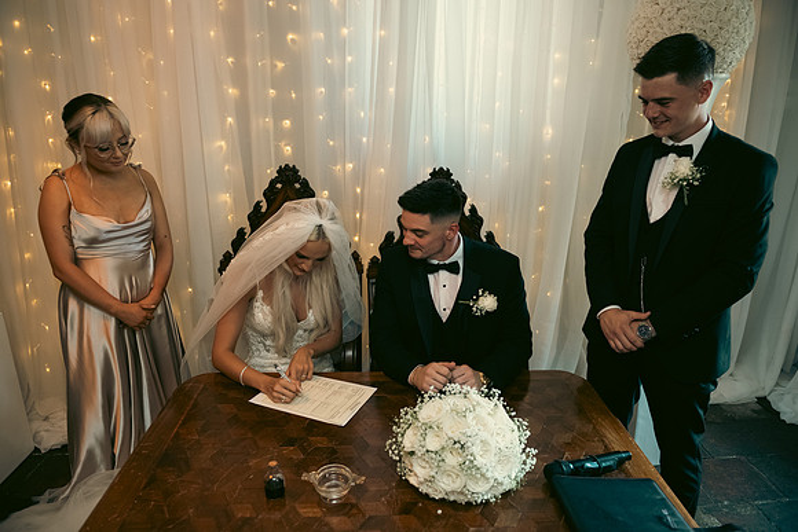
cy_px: 266
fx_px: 532
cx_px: 399
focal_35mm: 24
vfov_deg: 53.2
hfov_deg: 73.7
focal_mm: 24
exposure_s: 1/160
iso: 1250
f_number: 3.5
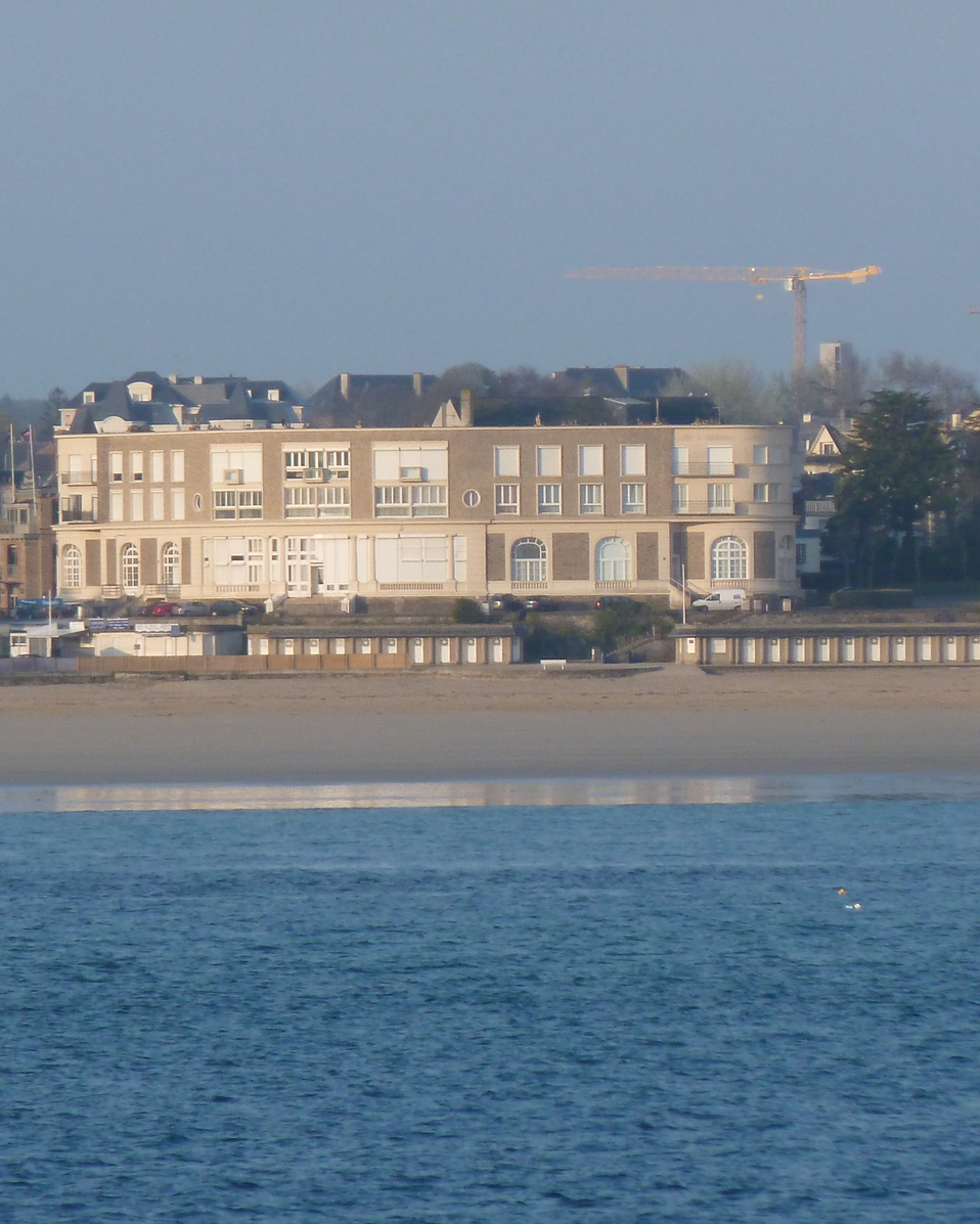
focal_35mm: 501
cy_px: 613
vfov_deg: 3.9
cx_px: 329
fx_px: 18159
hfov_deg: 3.1
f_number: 4.9
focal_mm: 49.2
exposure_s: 1/400
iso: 160
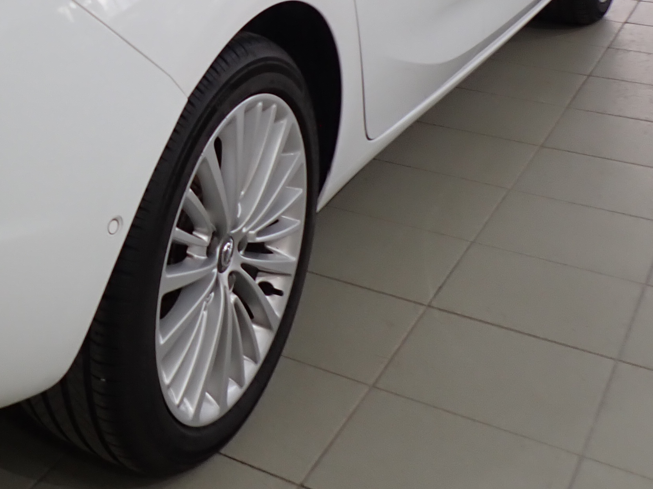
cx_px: -42
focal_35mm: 60
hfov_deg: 29.4
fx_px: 1132
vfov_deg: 23.2
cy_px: -27
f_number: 2.8
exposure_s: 1/60
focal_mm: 4.5
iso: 100
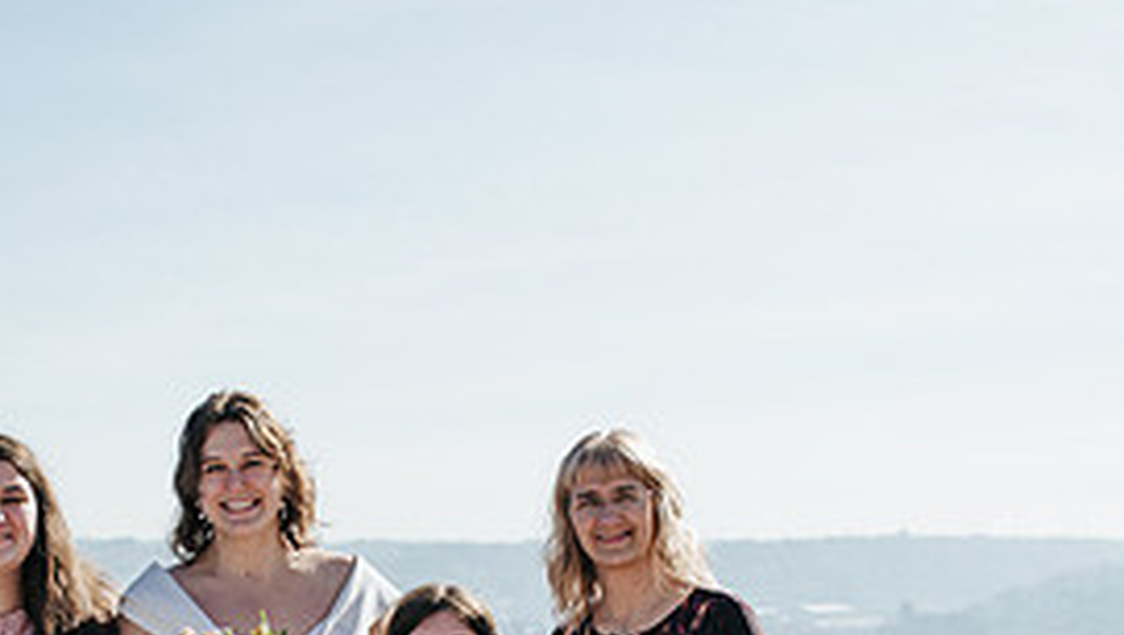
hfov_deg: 22.9
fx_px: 2744
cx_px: 256
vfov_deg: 12.9
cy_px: 706
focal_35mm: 92
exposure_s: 1/1000
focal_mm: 35
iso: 100
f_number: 3.2
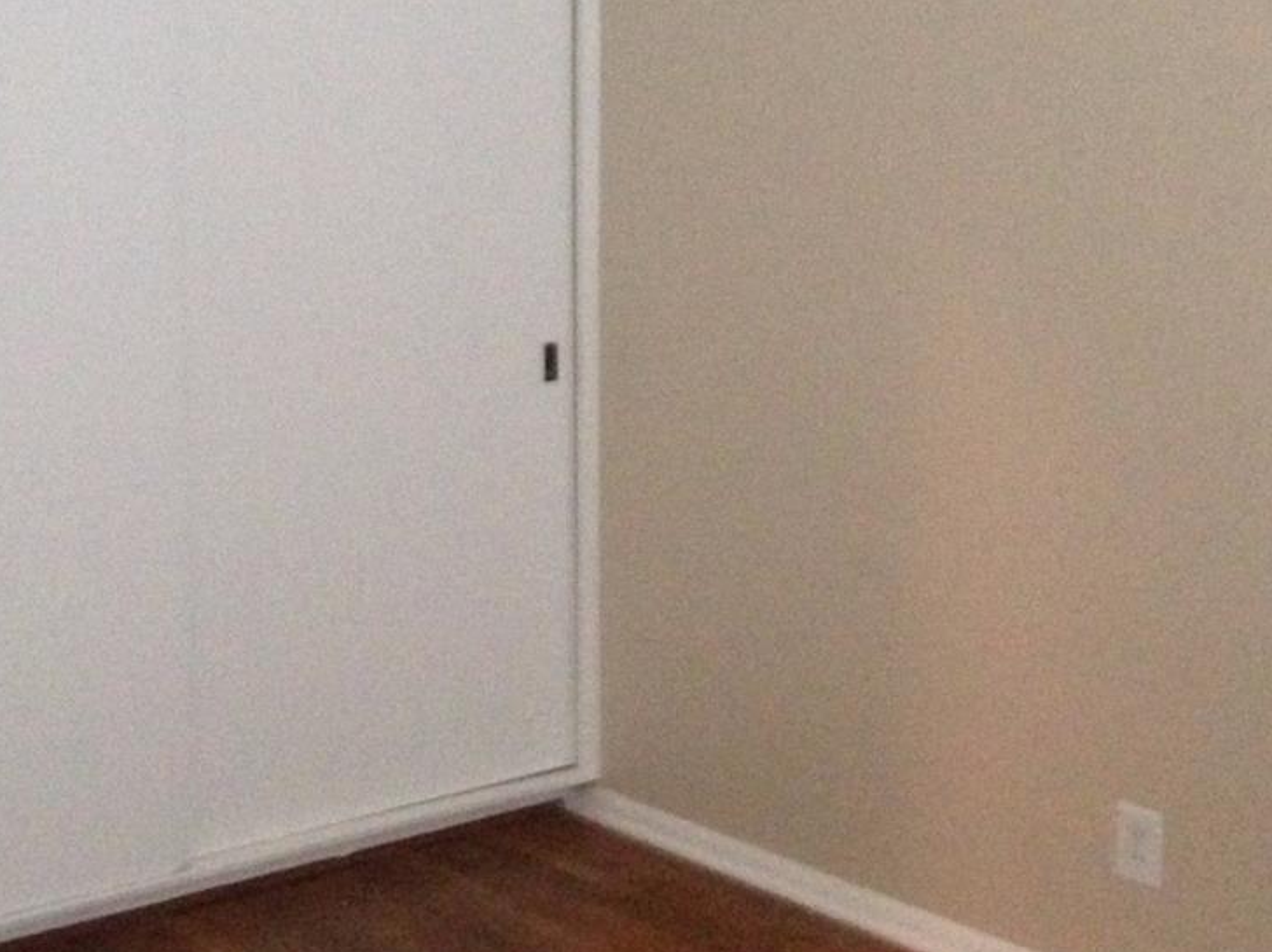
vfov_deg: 21.5
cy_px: 335
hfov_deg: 28.5
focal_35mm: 68
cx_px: 463
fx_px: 2497
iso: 640
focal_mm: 4.12
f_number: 2.4
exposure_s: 1/15
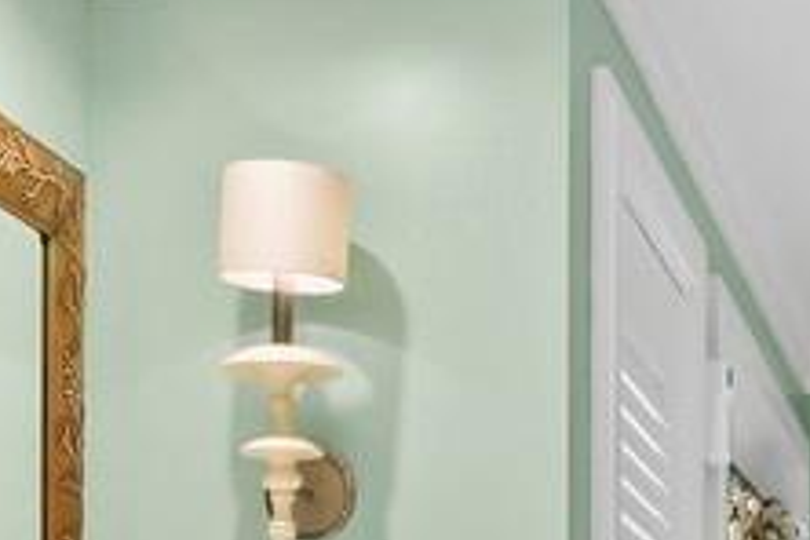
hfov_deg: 19.1
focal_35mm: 105
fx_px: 2362
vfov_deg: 12.4
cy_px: 832
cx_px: 719
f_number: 9
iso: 400
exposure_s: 1
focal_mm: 7
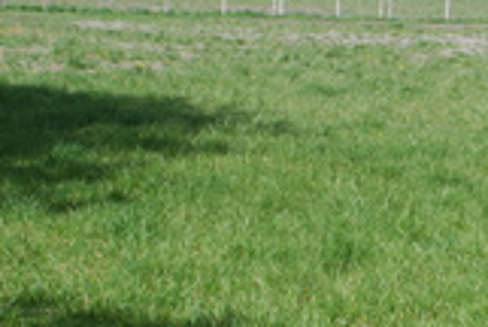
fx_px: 1453
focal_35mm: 107
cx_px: 518
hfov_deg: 18.4
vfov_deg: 12.9
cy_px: 176
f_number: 7.1
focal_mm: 18
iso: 100
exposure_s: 1/200
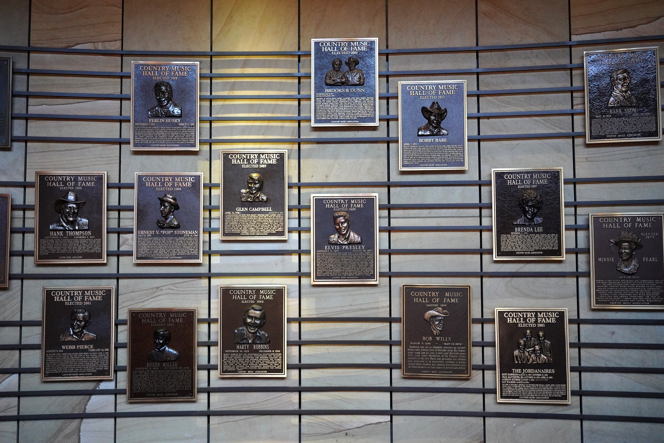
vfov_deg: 38.9
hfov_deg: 55.8
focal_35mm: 34
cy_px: 222
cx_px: 332
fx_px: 627
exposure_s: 1/100
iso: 10000
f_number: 5
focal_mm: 34
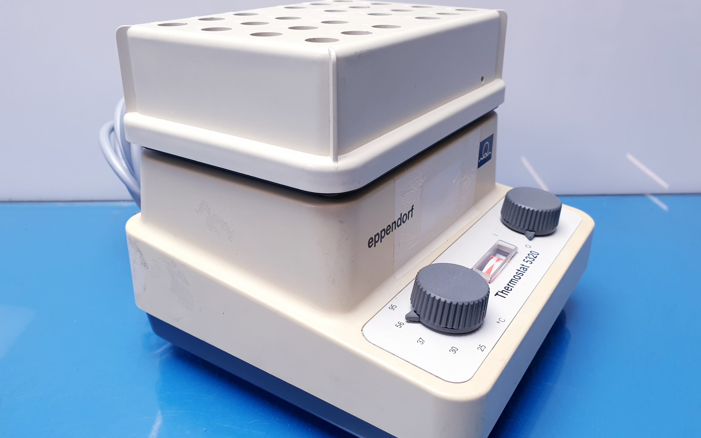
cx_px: 346
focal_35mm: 28
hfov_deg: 66.5
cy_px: 250
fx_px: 535
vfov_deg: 44.4
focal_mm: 4.3
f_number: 2.4
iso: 64
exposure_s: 1/50
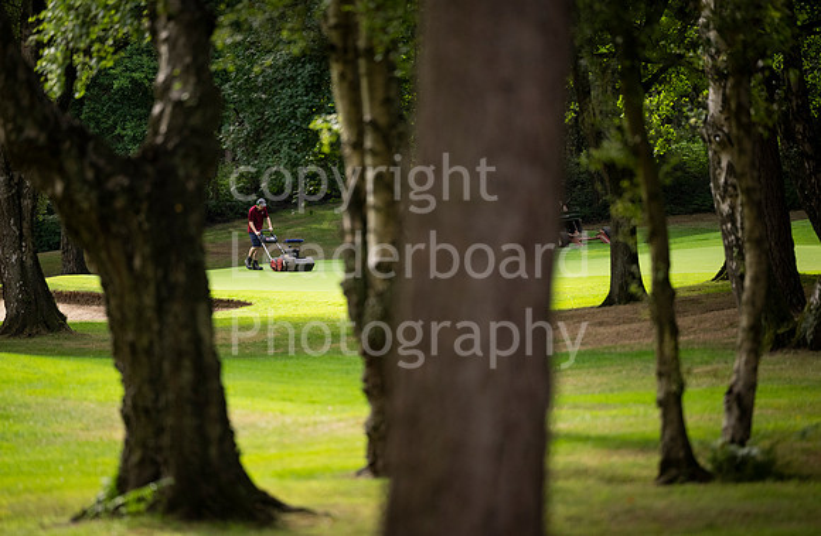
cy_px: 277
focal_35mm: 204
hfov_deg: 10.1
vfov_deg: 6.6
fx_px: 4623
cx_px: 416
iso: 1250
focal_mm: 200
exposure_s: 1/2000
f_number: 2.8
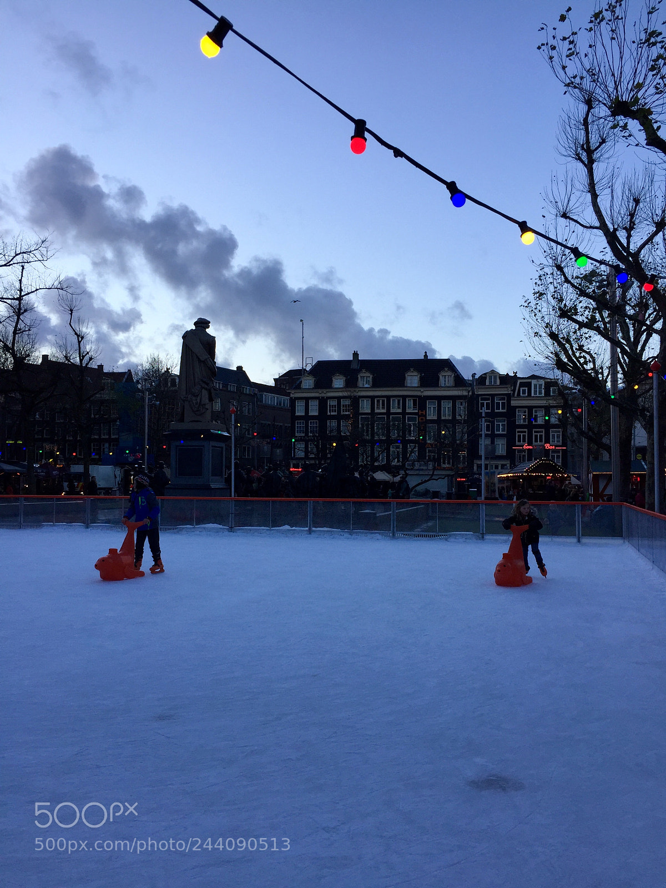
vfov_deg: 61.7
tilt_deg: +2.4
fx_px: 744
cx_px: 333
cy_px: 444
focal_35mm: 29
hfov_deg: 48.2
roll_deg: -0.8
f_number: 2.2
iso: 32
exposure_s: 1/449
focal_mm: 4.15
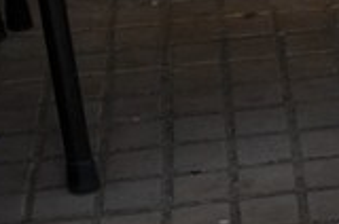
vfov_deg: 8.7
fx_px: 1466
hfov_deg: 12.1
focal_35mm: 156
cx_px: 614
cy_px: 240
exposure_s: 1/400
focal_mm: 26
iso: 200
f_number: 10
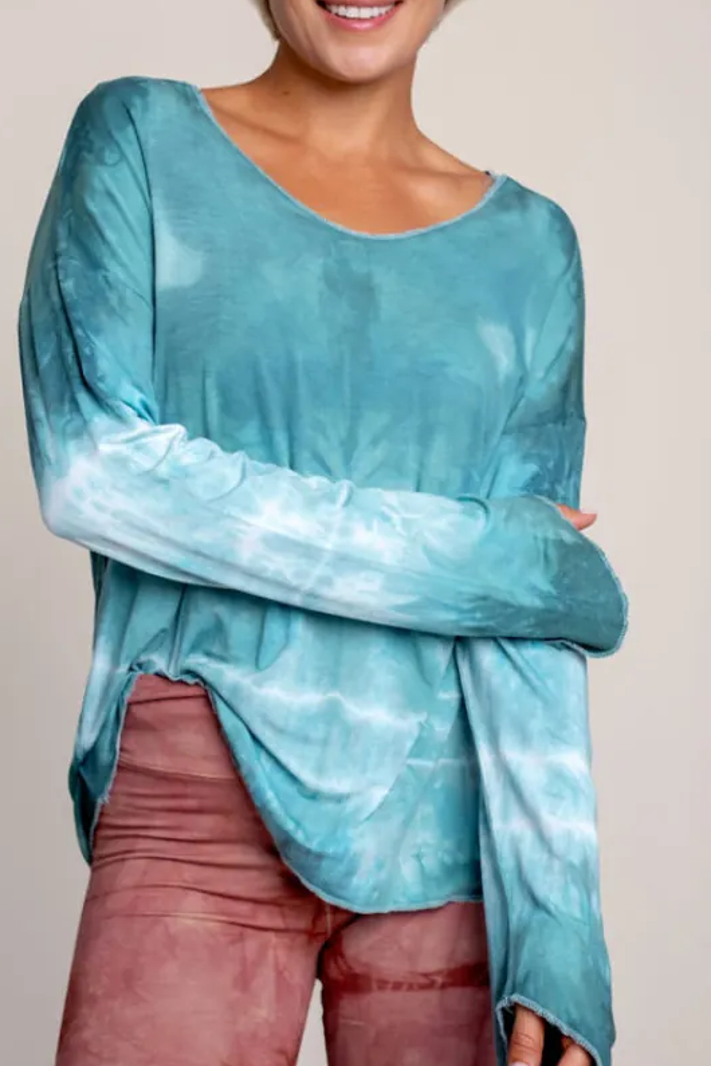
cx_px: 325
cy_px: 455
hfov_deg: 18.9
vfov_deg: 28.0
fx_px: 2133
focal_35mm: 72
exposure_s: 1/320
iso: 160
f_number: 2.8
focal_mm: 35
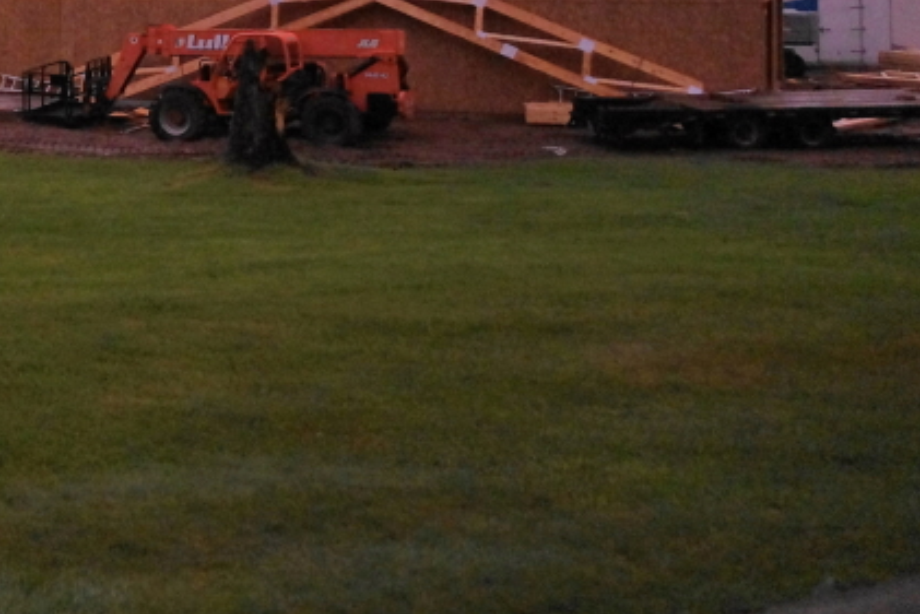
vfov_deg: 20.0
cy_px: -107
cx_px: -156
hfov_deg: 27.9
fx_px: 1636
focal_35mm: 64
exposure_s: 1/60
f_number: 3.5
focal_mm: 18
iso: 1600
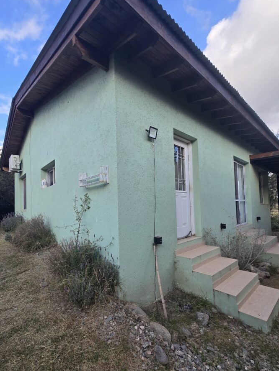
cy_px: 205
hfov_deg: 81.3
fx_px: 161
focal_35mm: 15
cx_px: 120
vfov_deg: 97.8
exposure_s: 1/493
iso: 50
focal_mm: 2.2
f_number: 2.2
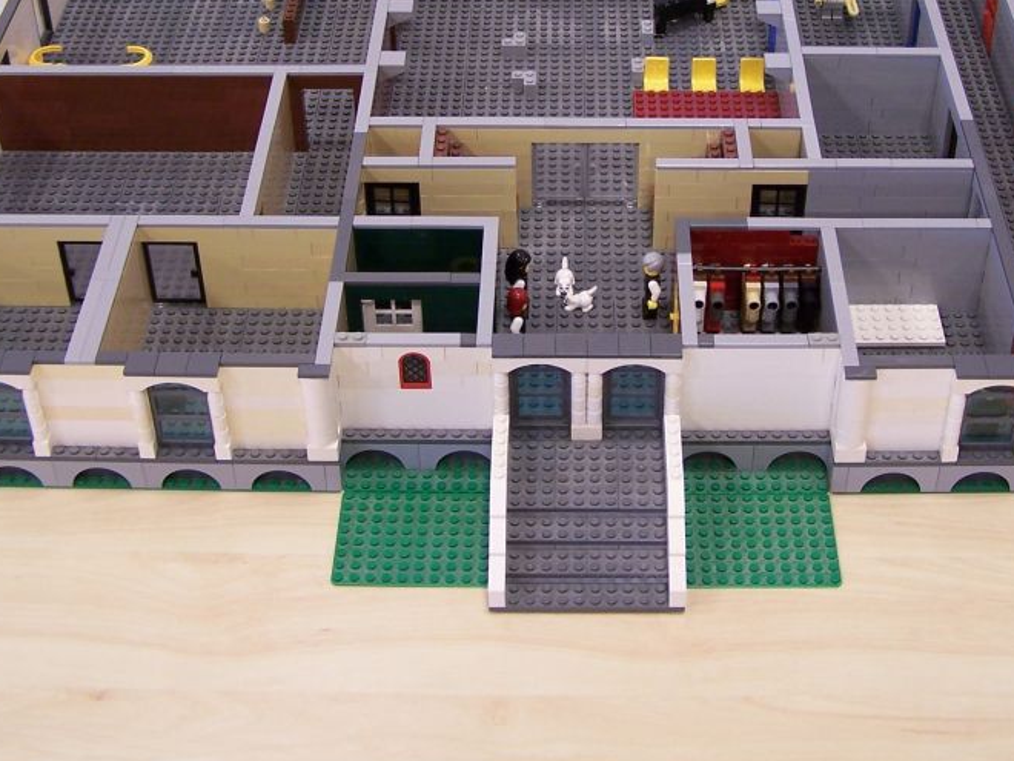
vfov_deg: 24.6
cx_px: 593
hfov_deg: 32.6
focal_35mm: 59
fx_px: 1728
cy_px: 209
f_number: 2.8
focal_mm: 6.3
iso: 80
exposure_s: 1/10
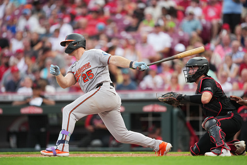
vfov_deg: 3.4
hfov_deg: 5.2
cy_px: 82
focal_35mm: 400
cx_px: 124
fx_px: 2745
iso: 1600
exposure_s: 1/2500
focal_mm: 400
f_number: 2.8
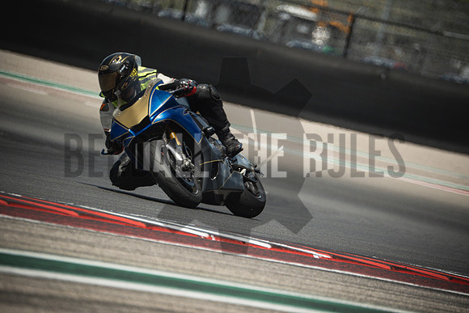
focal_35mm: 600
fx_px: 7818
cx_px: 234
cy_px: 156
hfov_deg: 3.4
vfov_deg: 2.3
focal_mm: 400
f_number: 5.6
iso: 640
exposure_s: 1/2000
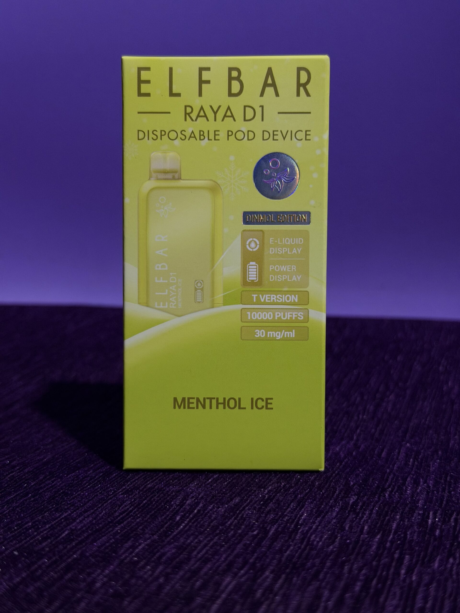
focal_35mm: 48
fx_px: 850
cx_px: 230
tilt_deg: -9.6
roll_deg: -0.2
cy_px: 306
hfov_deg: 30.3
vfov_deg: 39.7
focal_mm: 6.76
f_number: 1.78
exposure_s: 1/47
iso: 250
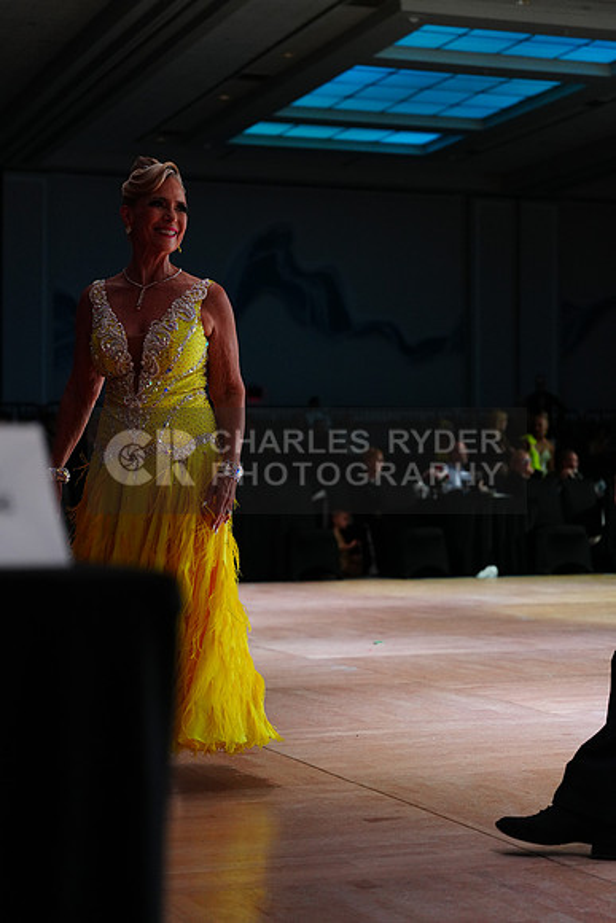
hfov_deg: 19.5
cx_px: 308
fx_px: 1795
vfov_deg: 28.8
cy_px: 462
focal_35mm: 70
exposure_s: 1/320
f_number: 4
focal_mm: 70
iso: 2500
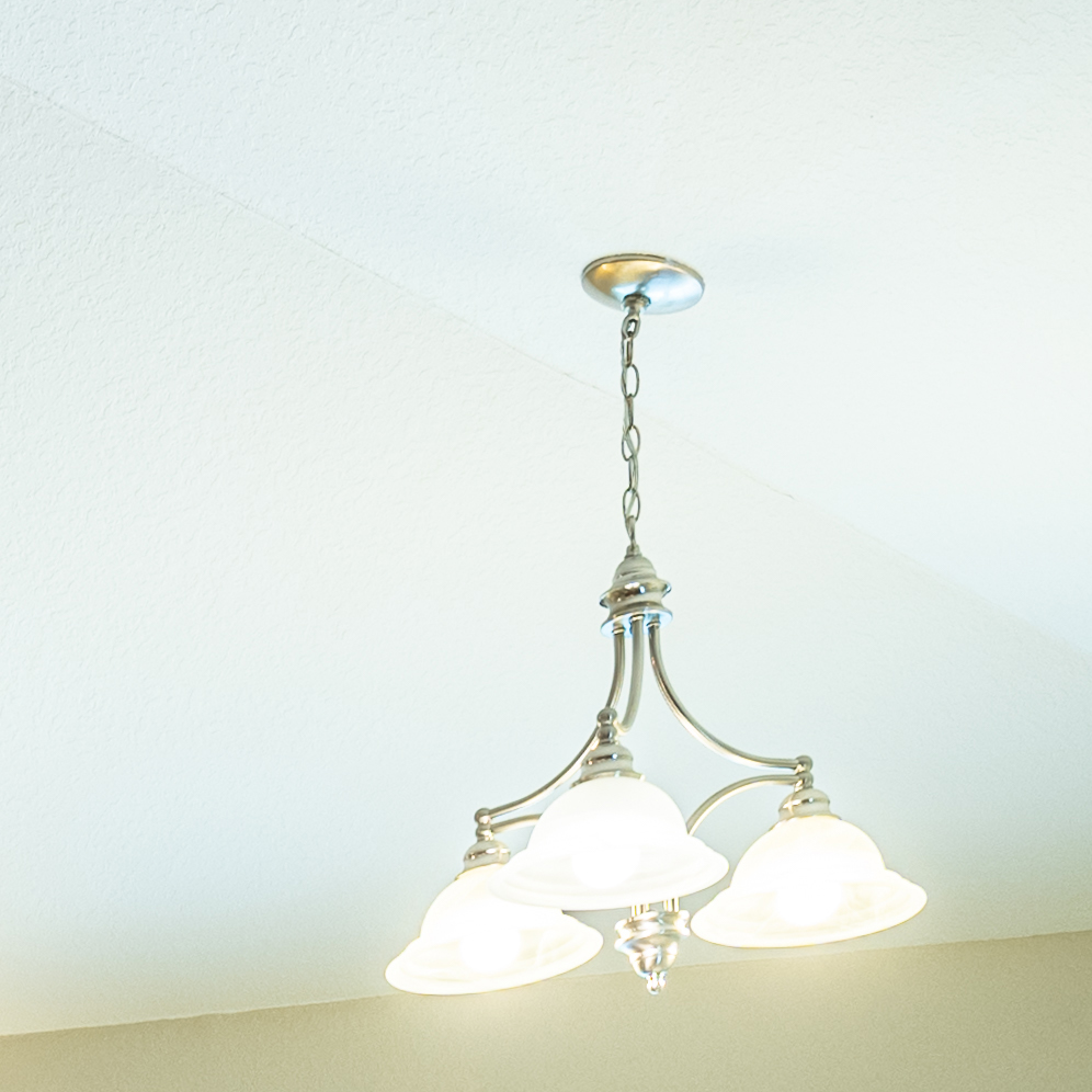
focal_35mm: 72
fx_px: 2570
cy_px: 1755
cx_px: -537
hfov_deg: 20.6
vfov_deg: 19.9
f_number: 6.3
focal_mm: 14
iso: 400
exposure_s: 1/50
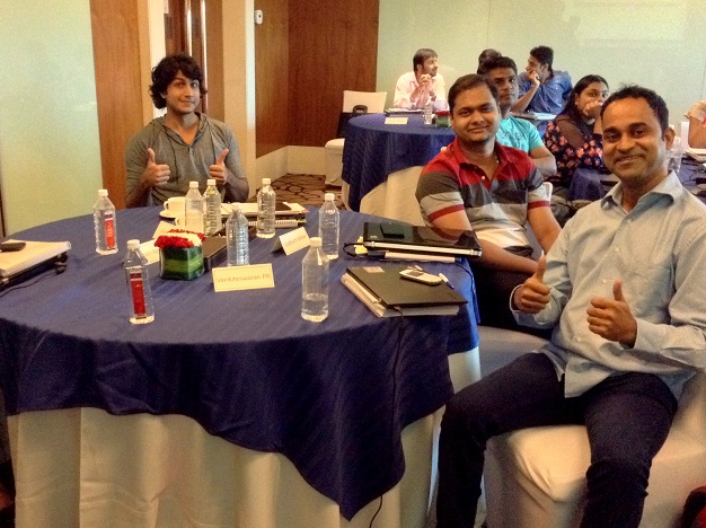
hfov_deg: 45.6
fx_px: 835
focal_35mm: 41
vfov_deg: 35.1
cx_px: 286
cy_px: 270
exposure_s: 1/15
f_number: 2.4
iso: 500
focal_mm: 3.3
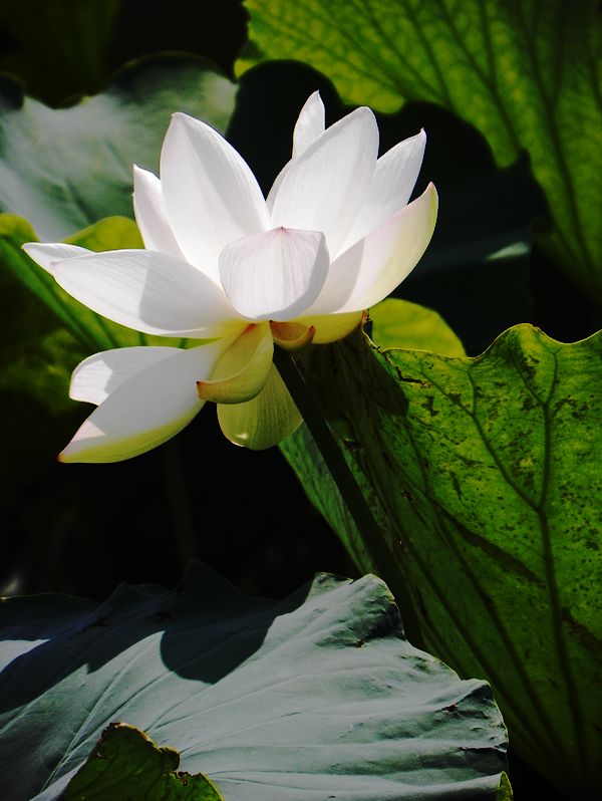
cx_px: 301
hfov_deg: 3.1
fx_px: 11135
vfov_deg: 4.1
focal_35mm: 481
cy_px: 400
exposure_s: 1/320
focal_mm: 85.6
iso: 64
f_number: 5
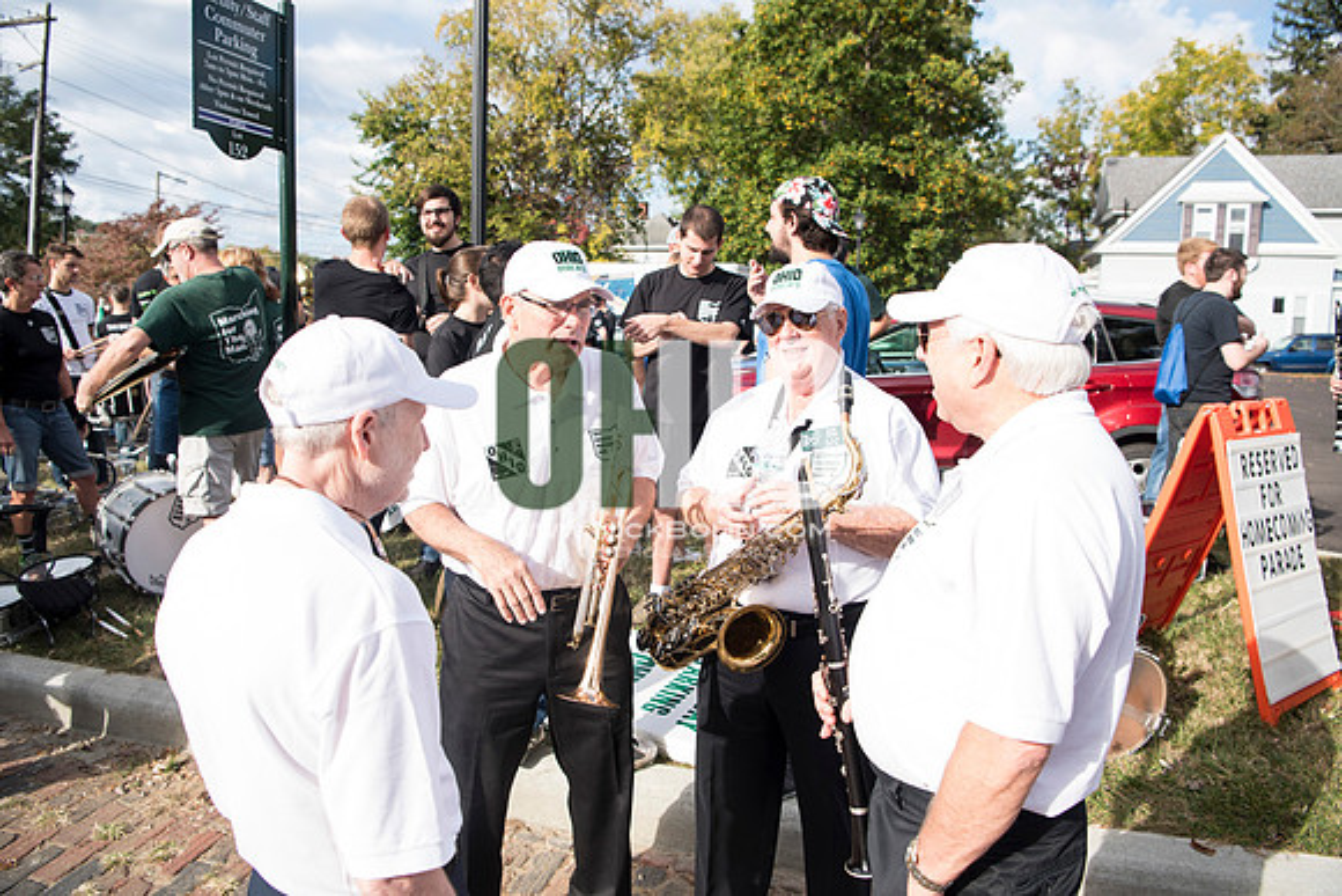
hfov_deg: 73.7
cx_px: 671
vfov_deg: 53.2
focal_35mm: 24
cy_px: 448
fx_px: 895
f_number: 4.5
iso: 250
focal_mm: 24
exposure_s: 1/800
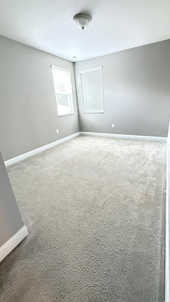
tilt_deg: -17.3
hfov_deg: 66.8
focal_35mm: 16
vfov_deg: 99.3
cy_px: 145
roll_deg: +3.3
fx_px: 128
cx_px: 95
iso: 1000
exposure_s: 1/60
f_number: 2.2
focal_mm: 2.22
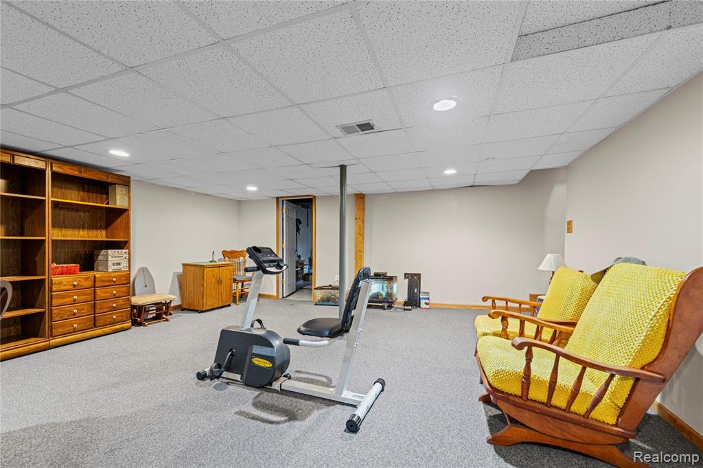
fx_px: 273
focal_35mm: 14
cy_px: 234
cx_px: 352
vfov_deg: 81.2
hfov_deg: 104.3
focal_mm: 14
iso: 500
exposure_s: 1.6
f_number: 10
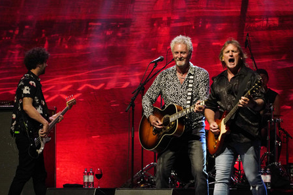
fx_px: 1643
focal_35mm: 202
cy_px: 97
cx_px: 147
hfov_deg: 10.2
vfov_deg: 6.8
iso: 1600
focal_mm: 200
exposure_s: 1/100
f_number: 5.6
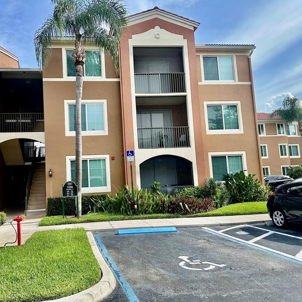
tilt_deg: +5.9
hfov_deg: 54.8
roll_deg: +2.8
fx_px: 286
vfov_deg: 55.6
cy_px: 150
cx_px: 107
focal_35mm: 29
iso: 80
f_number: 1.78
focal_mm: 6.86
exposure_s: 1/2252
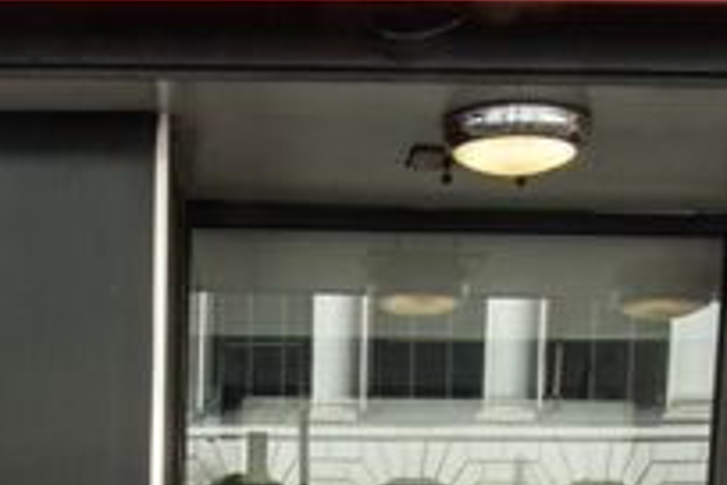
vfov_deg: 13.2
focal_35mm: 88
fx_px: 1777
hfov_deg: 23.0
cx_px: 225
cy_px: 1006
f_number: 18
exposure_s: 1/30
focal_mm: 14
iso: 320
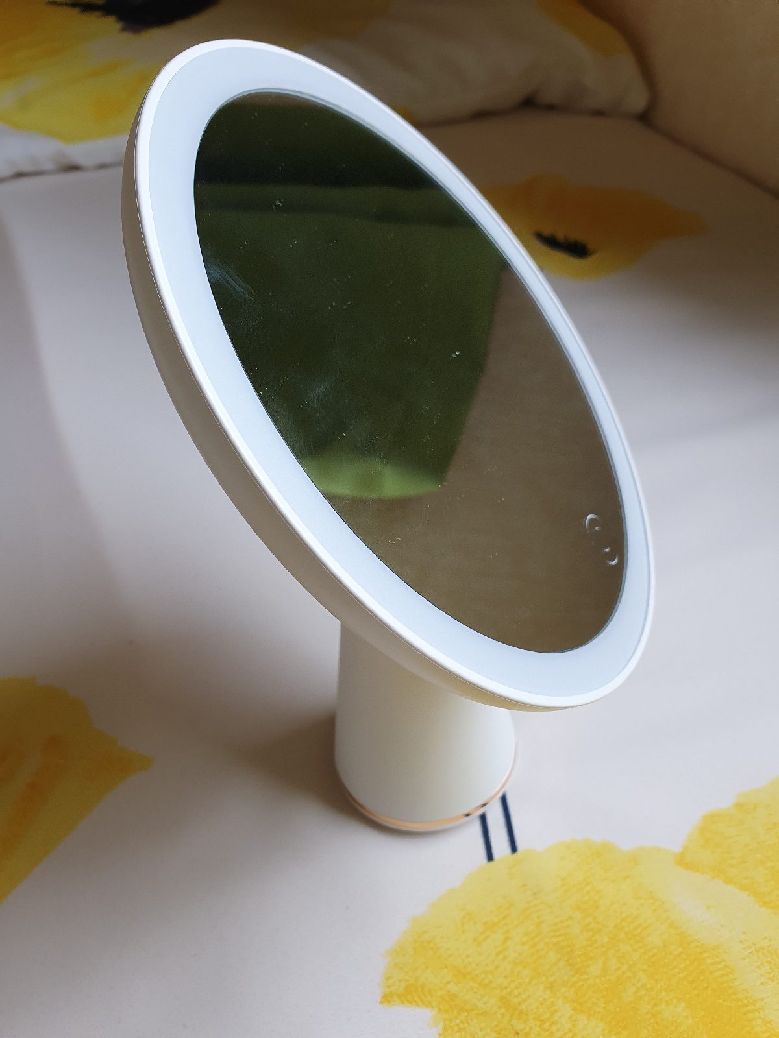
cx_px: 390
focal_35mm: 26
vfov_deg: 67.3
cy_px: 519
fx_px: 780
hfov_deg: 53.1
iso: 50
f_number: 2.4
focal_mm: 4.32
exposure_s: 1/137
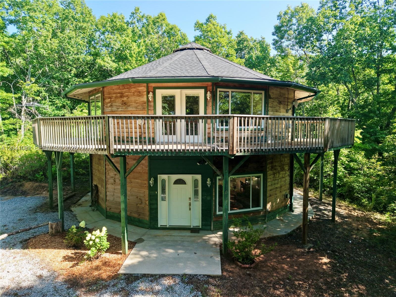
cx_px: 198
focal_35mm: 24
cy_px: 148
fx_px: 275
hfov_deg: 71.6
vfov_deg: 56.8
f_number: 1.8
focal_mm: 8.67
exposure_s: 1/400
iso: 290
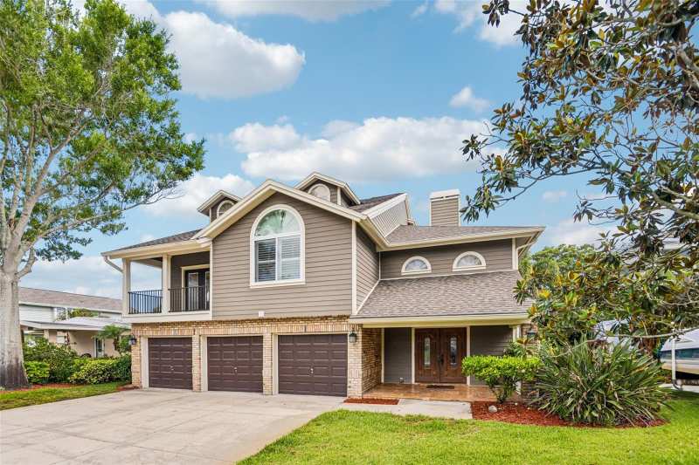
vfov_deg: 73.7
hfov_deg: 96.7
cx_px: 350
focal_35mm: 16
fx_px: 311
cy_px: 232
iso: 400
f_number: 8
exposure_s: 1/640
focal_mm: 16
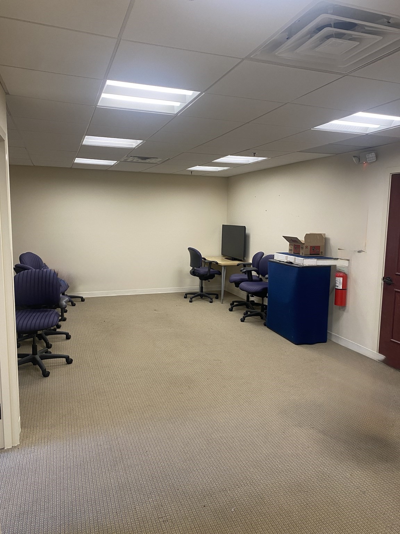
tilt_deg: -5.7
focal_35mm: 26
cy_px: 267
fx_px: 401
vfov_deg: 67.3
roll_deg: -1.2
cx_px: 200
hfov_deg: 53.1
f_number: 1.8
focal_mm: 4.25
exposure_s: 1/60
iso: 100
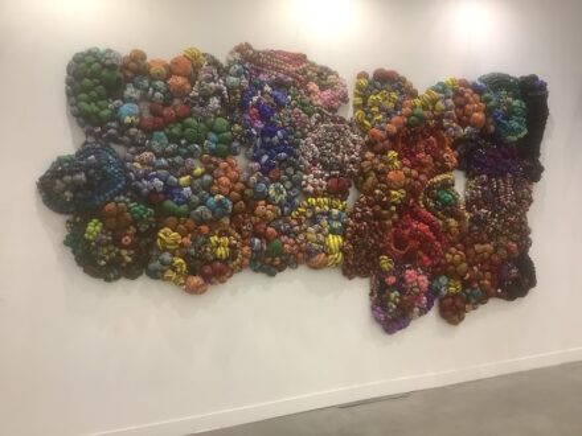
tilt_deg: -2.5
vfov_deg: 45.4
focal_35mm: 31
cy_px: 218
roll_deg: +1.8
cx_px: 291
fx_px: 521
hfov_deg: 58.4
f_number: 2.4
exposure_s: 1/50
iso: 125
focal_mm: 3.3
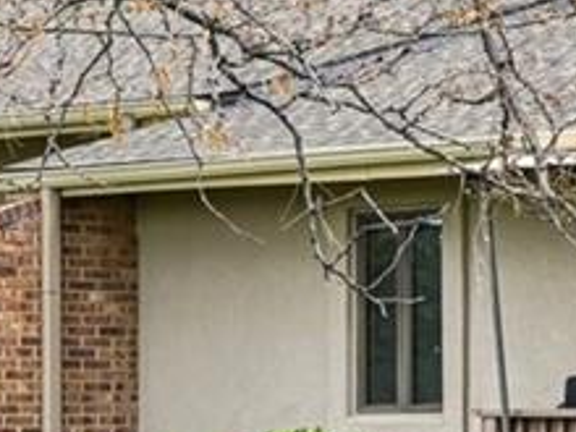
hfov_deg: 8.4
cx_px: 1495
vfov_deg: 7.0
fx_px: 3528
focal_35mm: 212
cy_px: 335
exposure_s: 1/30
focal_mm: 30
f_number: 11
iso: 90
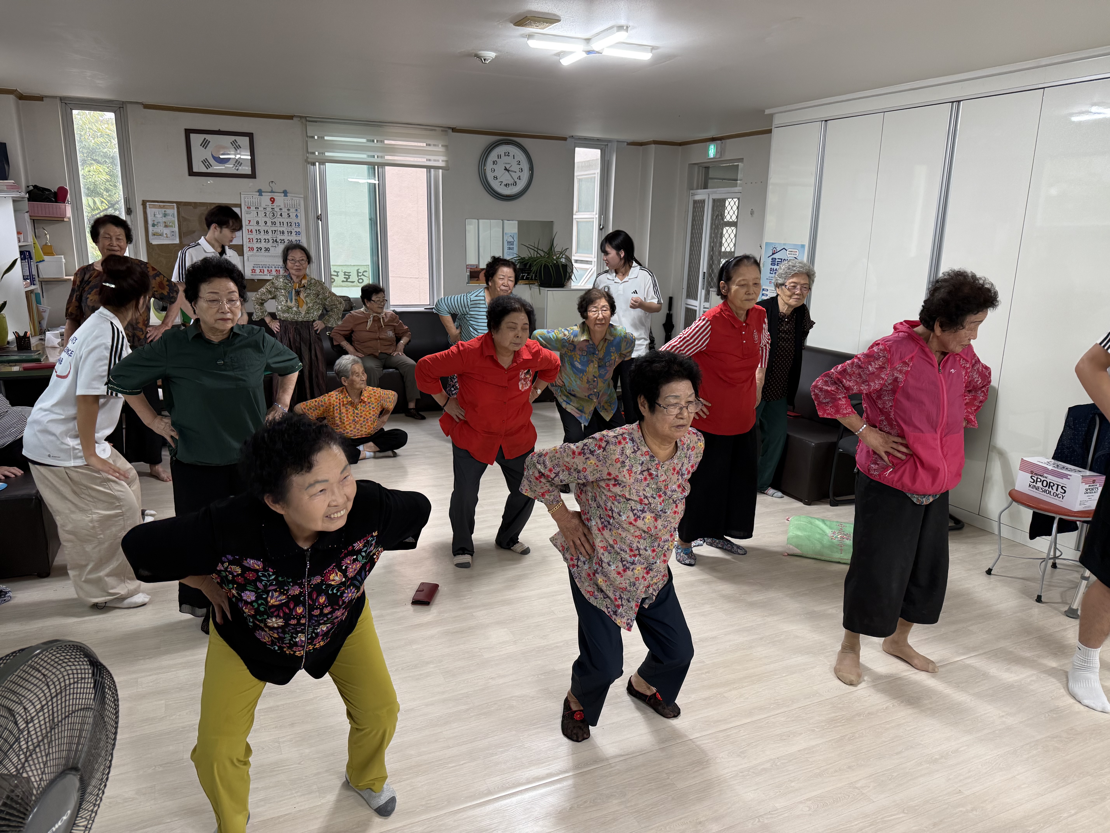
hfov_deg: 71.6
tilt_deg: -13.8
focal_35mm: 24
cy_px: 416
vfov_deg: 56.8
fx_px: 770
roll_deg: -1.4
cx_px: 555
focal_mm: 6.76
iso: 160
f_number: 1.78
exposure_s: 1/60
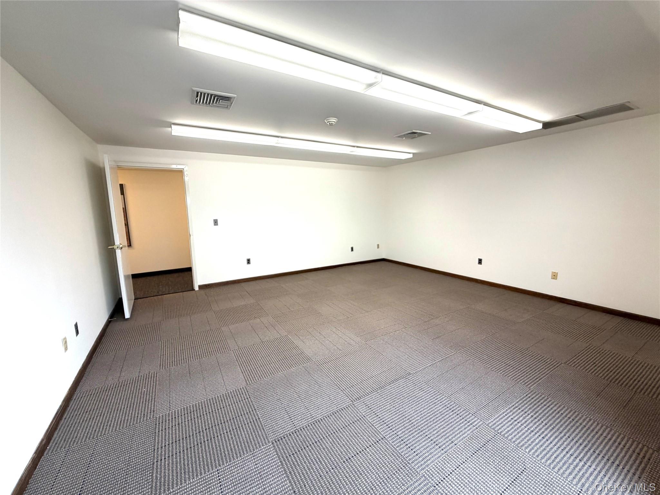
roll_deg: +1.0
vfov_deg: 85.7
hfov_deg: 102.1
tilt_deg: -8.6
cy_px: 248
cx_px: 330
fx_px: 267
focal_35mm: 14
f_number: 2.2
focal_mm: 2.22
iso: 100
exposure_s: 1/120
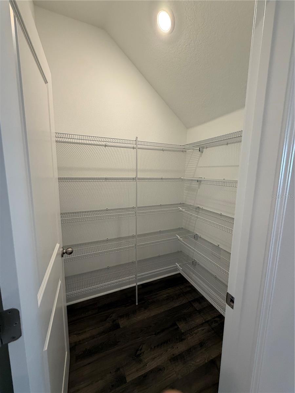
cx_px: 148
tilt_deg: -8.2
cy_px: 196
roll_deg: -1.0
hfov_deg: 85.7
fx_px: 159
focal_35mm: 14
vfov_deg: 102.1
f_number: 2.2
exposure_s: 1/120
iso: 250
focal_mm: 2.22
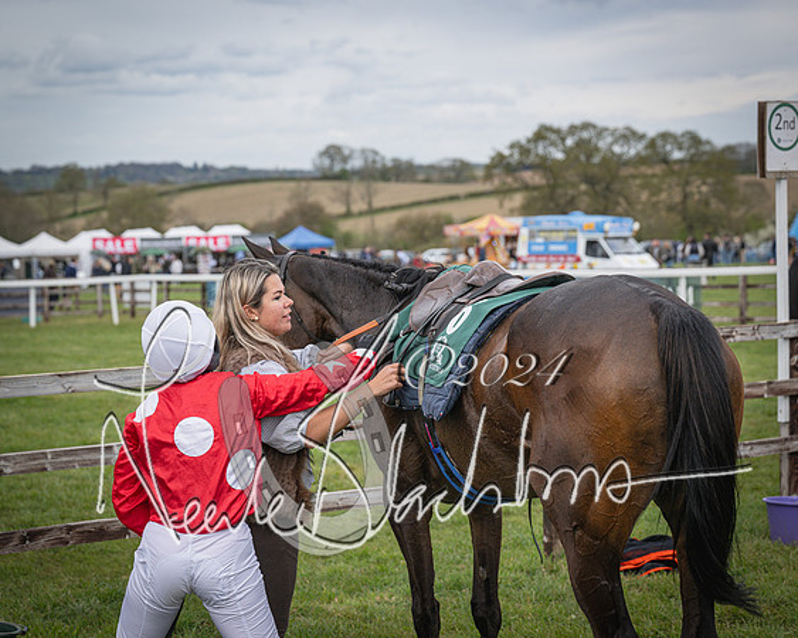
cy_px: 319
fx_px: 1862
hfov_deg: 24.2
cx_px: 399
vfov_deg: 19.4
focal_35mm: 79
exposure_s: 1/1600
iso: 400
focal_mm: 70
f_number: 4
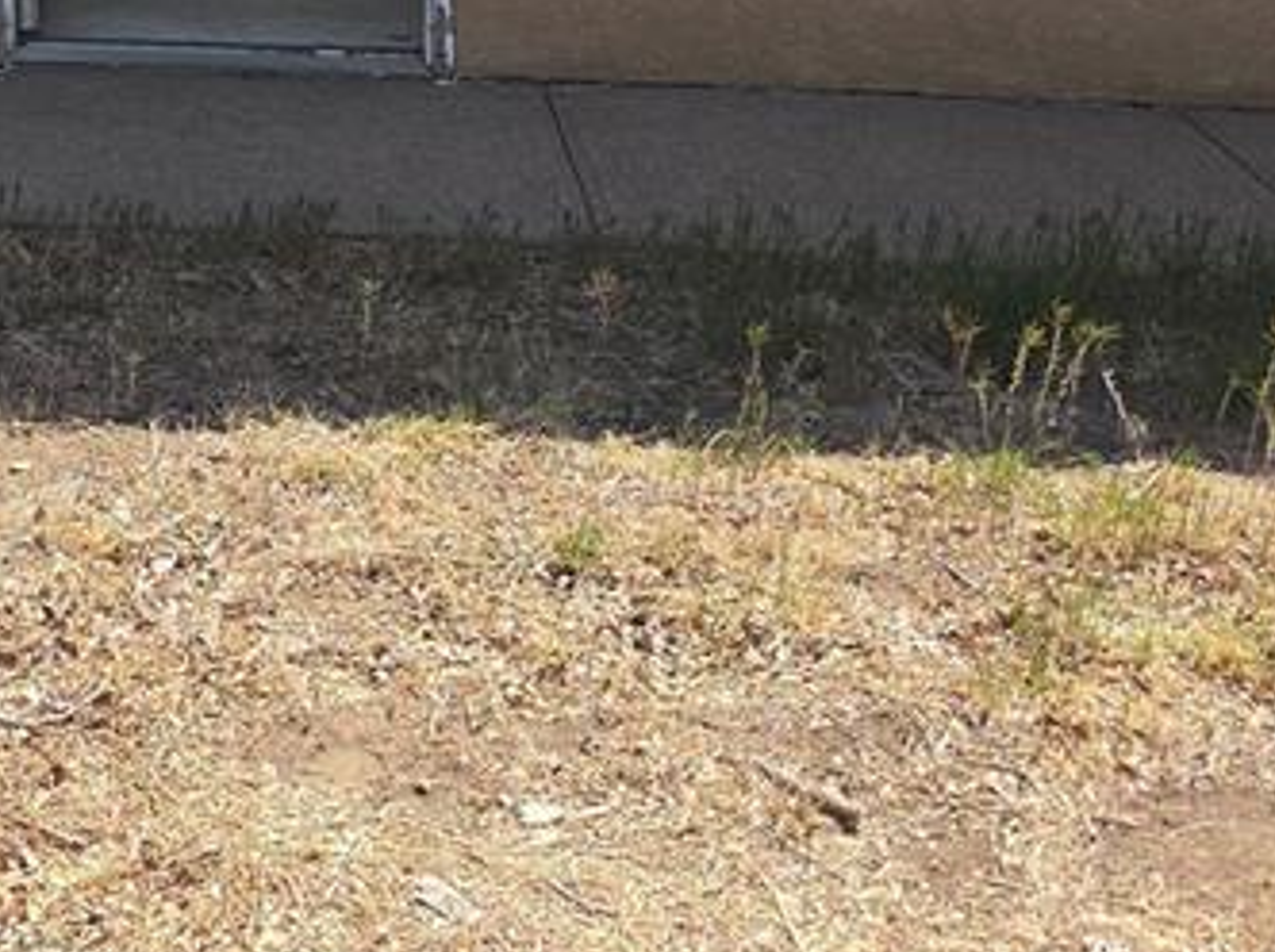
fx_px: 2611
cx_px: -35
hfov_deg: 25.9
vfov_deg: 18.6
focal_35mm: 71
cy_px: -413
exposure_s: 1/582
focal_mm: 6.5
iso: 10
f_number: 1.4
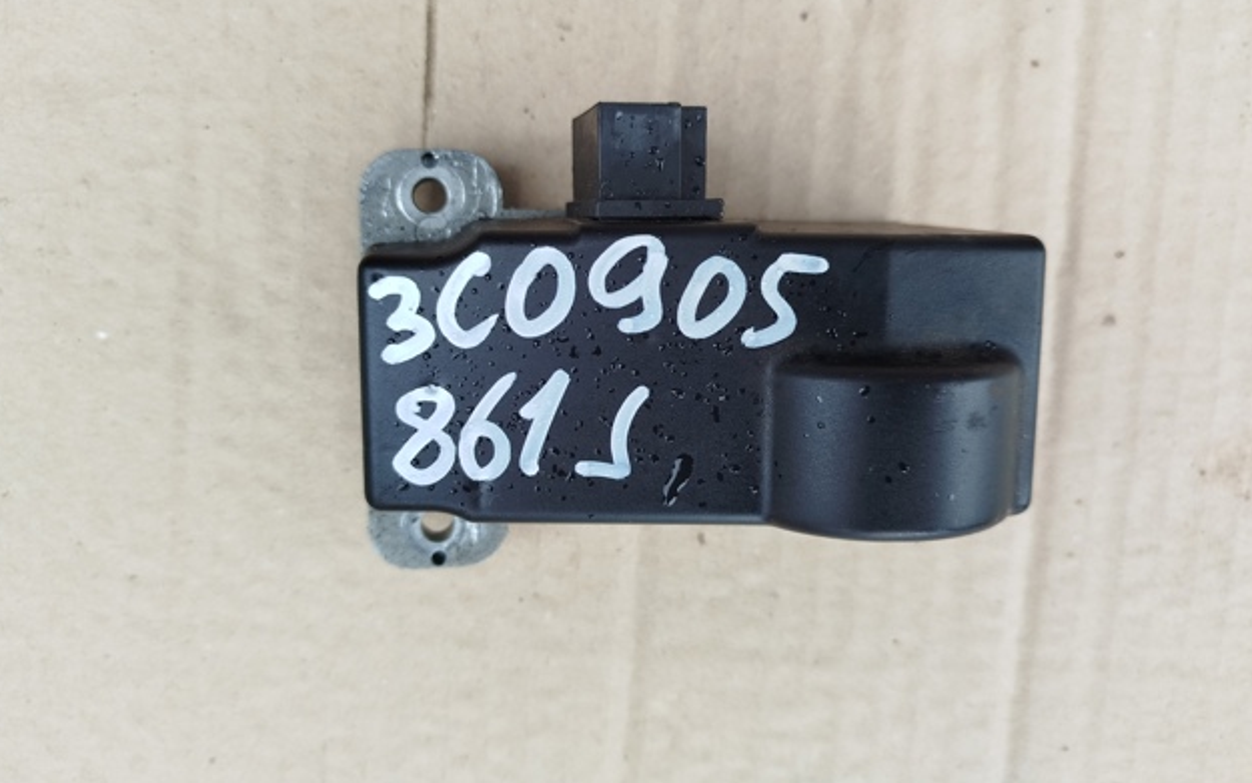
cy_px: 336
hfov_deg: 70.4
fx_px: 887
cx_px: 613
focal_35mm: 26
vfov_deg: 47.5
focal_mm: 5.31
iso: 100
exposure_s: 1/100
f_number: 1.7
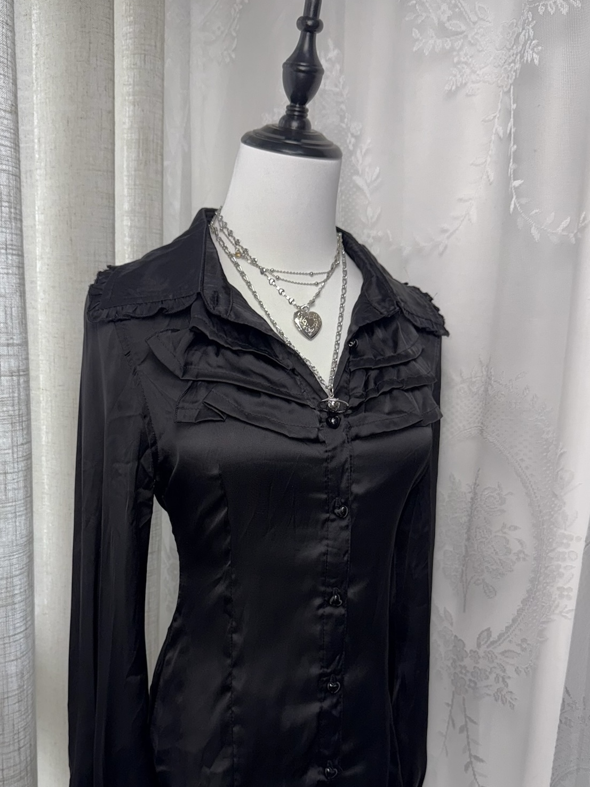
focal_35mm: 30
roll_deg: -2.1
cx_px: 271
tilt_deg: -11.0
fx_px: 682
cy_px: 461
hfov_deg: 46.7
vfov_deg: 59.6
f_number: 1.78
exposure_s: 1/453
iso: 160
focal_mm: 6.76
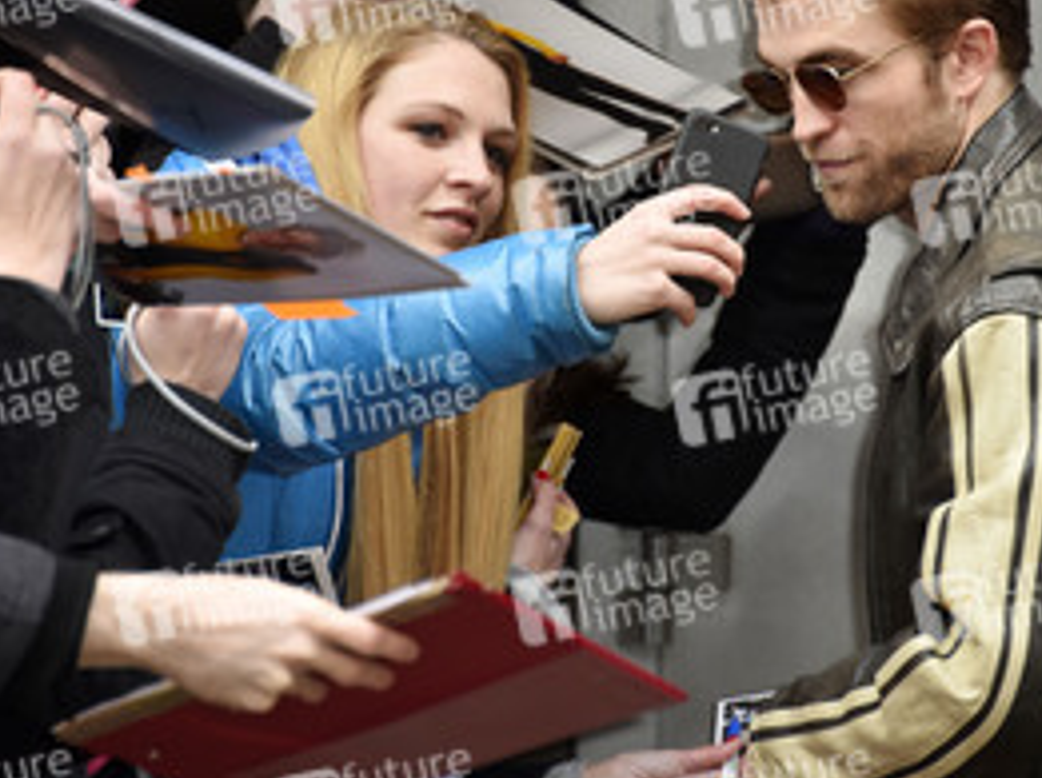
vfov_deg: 3.0
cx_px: 669
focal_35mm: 499
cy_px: 299
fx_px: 15000
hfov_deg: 4.0
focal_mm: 300
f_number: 5.6
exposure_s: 1/125
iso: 400
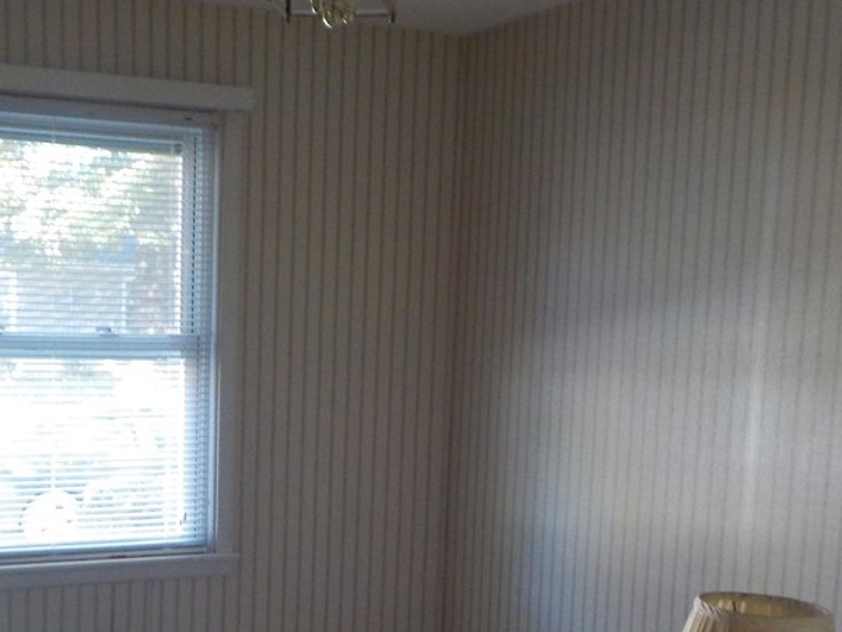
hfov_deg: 37.1
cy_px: 495
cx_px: 281
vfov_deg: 28.1
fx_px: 1241
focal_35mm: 51
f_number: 3.3
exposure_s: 1/30
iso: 360
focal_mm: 4.1
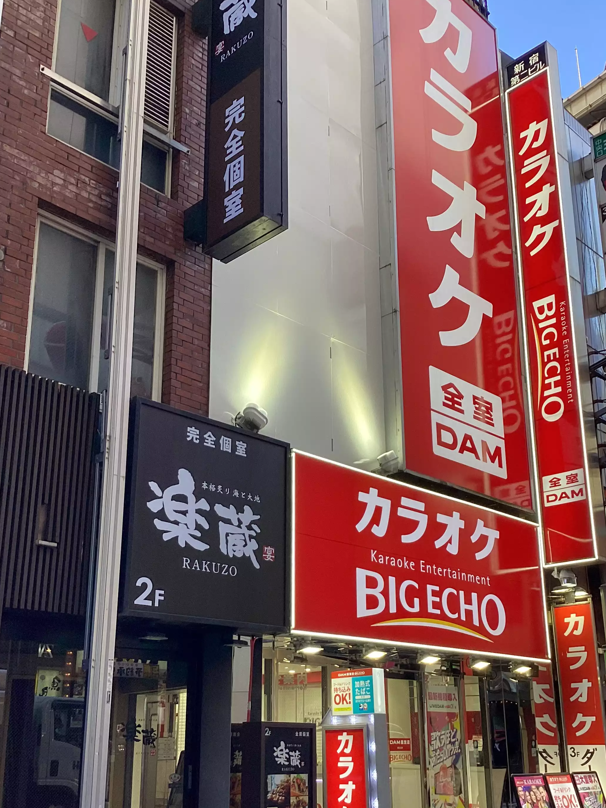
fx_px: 864
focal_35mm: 37
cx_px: 299
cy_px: 478
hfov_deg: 38.7
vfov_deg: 49.9
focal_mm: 3.3
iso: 32
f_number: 2.4
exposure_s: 1/120
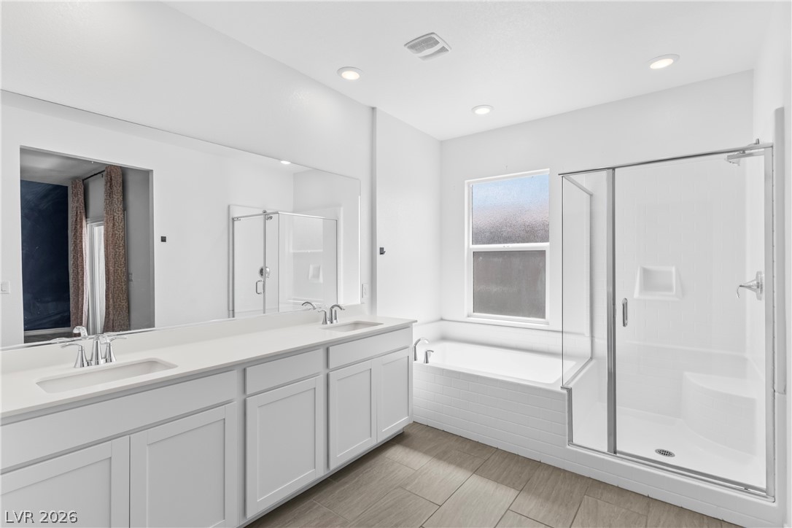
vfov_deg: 70.4
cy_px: 264
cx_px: 396
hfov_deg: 93.3
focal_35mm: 17
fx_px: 374
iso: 400
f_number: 8
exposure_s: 1/30
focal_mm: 17
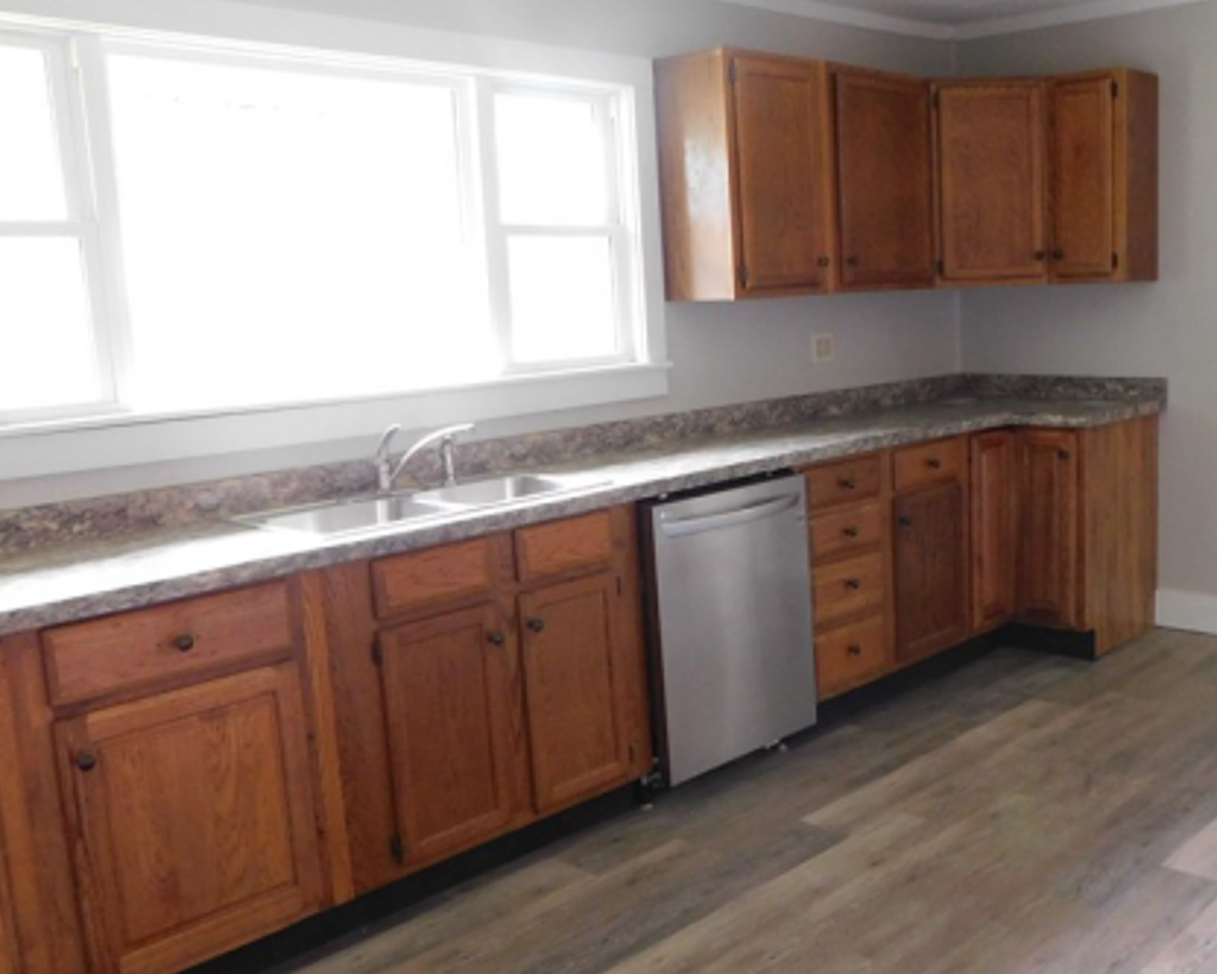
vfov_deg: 41.2
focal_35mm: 36
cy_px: 503
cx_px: 797
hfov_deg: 49.5
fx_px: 1297
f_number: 3
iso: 400
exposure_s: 1/20
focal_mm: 4
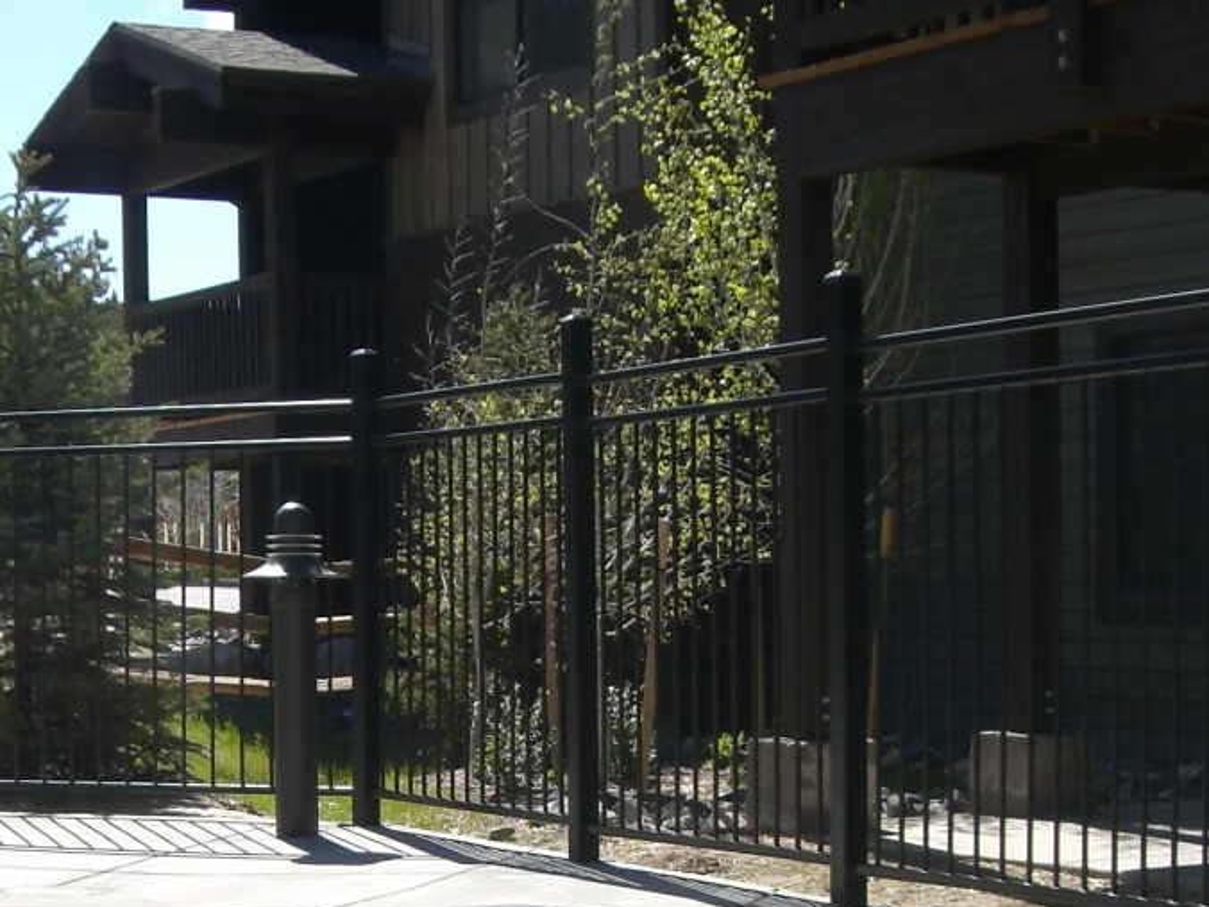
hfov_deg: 21.5
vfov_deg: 16.1
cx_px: 258
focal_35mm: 90
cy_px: 873
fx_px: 3143
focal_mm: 6.2
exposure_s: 1/400
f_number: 4.3
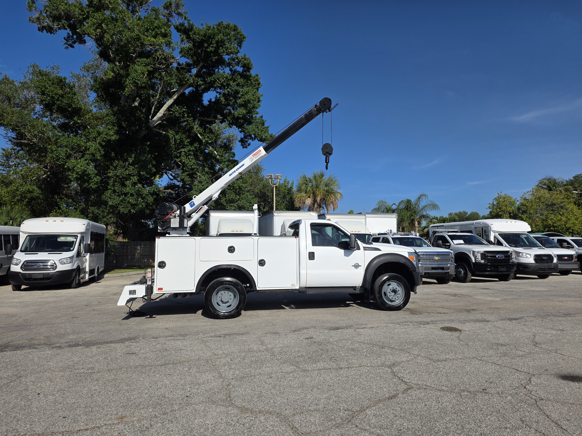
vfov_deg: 58.9
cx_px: 291
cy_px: 218
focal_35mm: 23
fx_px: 387
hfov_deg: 73.9
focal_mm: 6.25
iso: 50
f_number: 1.7
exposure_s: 1/7944
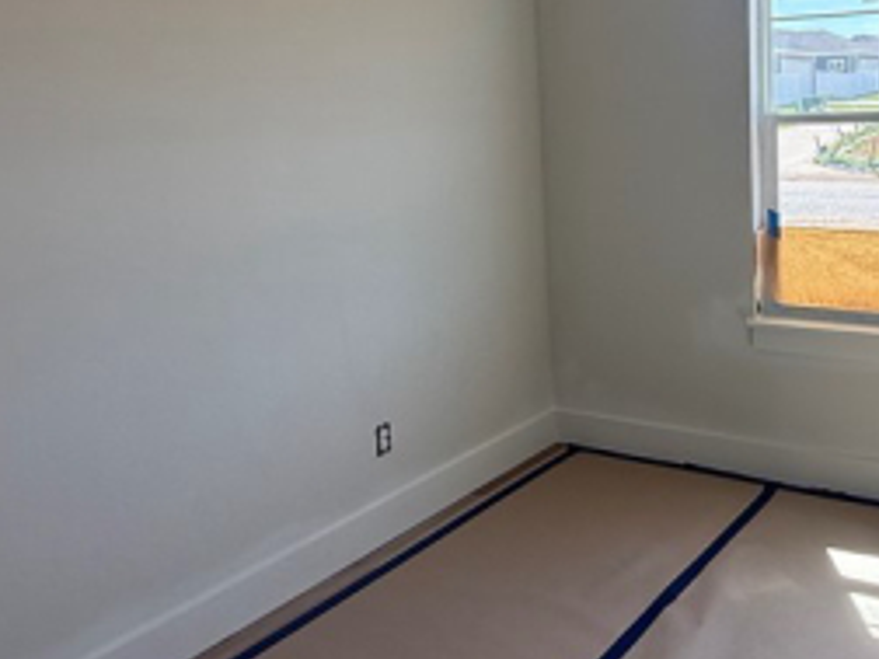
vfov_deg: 38.1
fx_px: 940
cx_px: 661
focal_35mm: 37
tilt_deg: -6.2
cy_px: 209
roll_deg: +2.2
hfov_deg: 48.2
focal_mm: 2.22
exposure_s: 1/201
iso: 50
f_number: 2.2
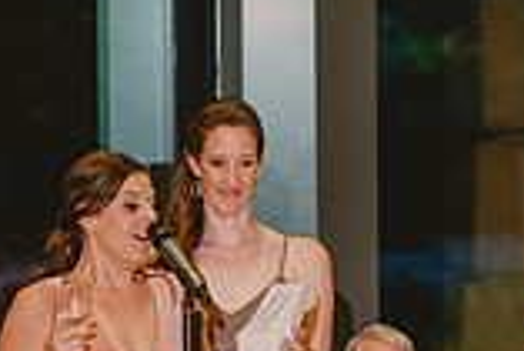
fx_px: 4589
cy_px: 506
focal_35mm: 315
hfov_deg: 6.5
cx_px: -217
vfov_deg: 4.4
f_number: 2.8
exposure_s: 1/160
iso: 2000
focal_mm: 85
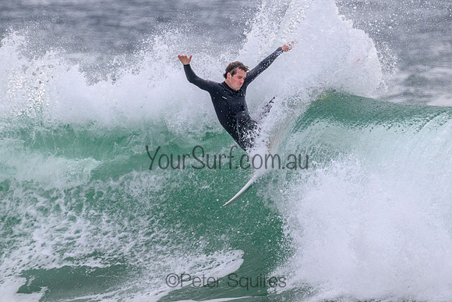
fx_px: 13073
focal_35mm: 1041
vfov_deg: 1.3
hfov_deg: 2.0
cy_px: 122
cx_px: 294
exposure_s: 1/2000
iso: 2500
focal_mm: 800
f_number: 11
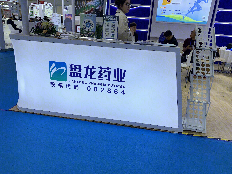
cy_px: 88
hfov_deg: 65.3
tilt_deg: -18.3
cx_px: 114
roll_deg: -5.0
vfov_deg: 51.3
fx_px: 181
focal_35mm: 27
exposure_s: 1/246
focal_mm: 4.25
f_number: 1.8
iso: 25
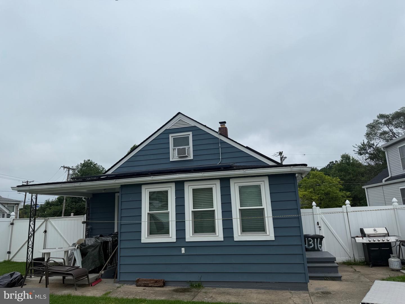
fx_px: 281
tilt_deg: +12.7
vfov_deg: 56.8
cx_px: 202
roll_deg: +1.8
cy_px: 152
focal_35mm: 24
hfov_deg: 71.6
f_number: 1.78
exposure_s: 1/2703
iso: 80
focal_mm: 6.76
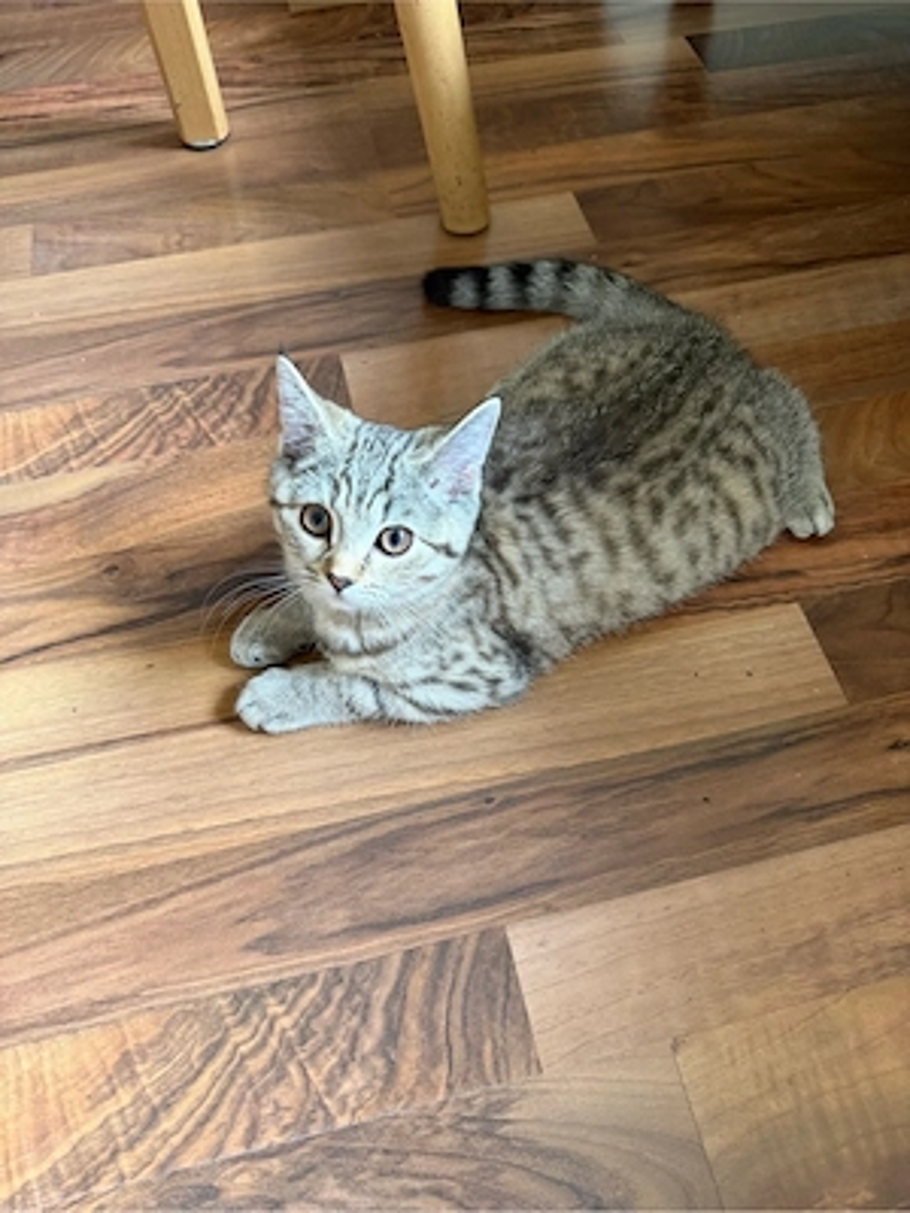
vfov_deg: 71.6
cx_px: 455
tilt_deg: -59.7
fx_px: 841
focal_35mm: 24
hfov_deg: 56.8
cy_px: 606
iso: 250
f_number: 1.78
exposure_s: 1/60
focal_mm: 6.76
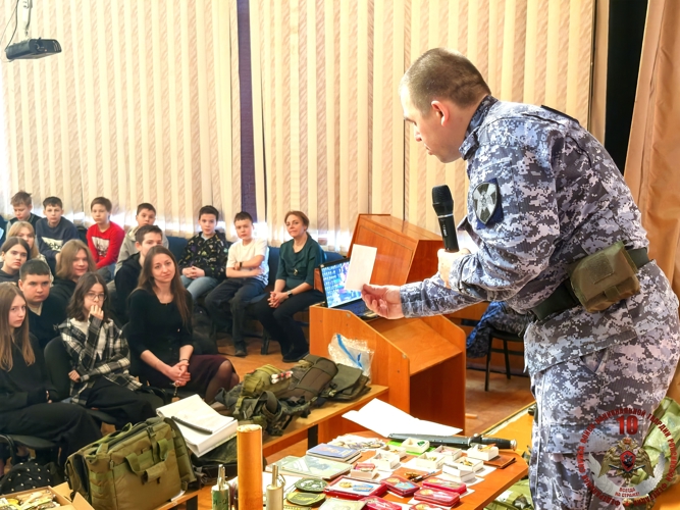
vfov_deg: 24.0
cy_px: 255
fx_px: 1198
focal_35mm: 61
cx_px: 340
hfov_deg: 31.7
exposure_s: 1/50
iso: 250
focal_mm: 6.98
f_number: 1.4
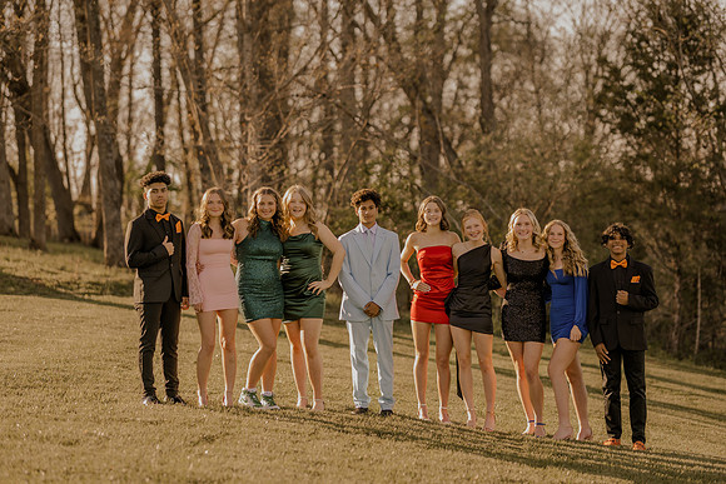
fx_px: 1714
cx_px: 363
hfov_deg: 23.9
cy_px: 242
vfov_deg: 16.1
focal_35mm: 85
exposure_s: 1/640
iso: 100
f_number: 1.8
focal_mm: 85
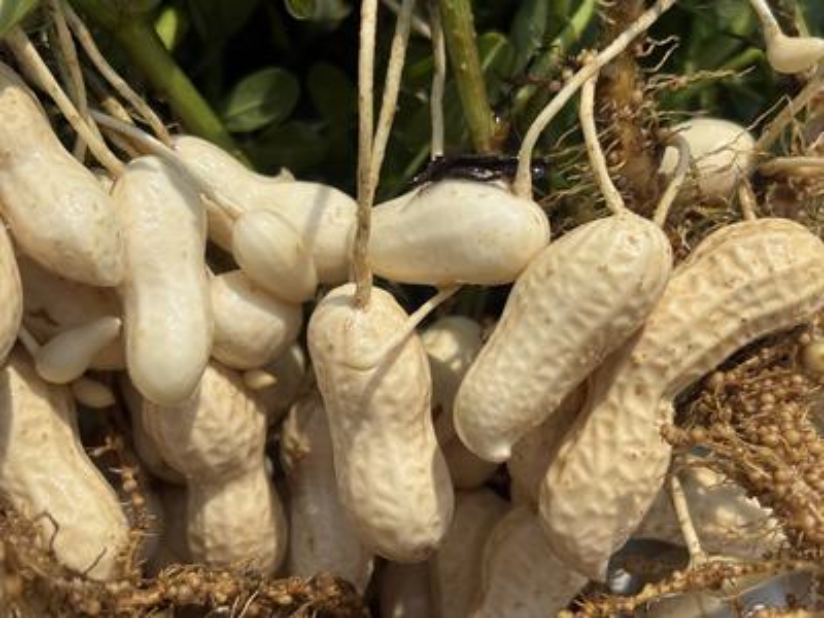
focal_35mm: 52
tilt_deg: -40.1
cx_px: 412
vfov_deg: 28.0
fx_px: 1238
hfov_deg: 36.8
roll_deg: +13.5
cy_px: 309
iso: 40
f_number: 1.6
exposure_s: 1/5348
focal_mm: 5.96
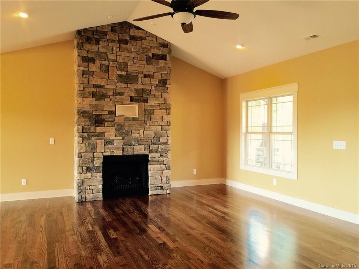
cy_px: 134
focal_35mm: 29
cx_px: 180
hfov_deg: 61.7
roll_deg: -1.8
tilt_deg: -0.1
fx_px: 301
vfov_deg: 48.2
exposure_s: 1/15
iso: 50
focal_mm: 4.15
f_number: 2.2
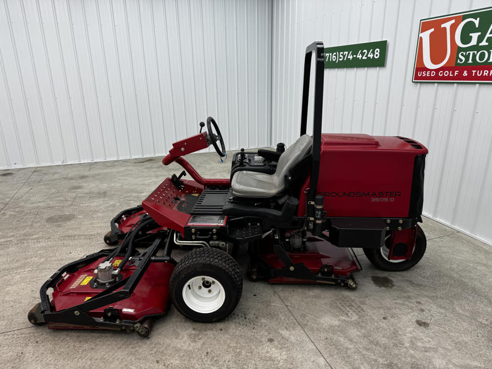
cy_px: 184
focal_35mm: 24
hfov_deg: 71.6
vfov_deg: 56.8
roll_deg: +0.4
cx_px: 246
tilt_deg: -18.8
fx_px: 341
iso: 80
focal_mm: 6.76
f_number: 1.78
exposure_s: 1/120
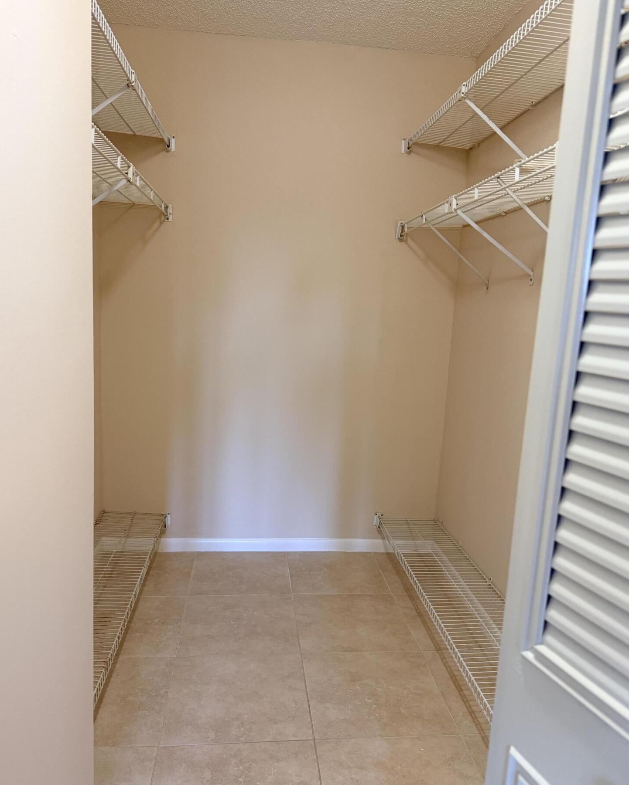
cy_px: 399
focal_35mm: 26
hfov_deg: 54.9
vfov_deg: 66.0
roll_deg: -3.1
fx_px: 605
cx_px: 315
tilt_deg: -9.6
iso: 320
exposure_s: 1/60
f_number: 1.78
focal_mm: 6.76
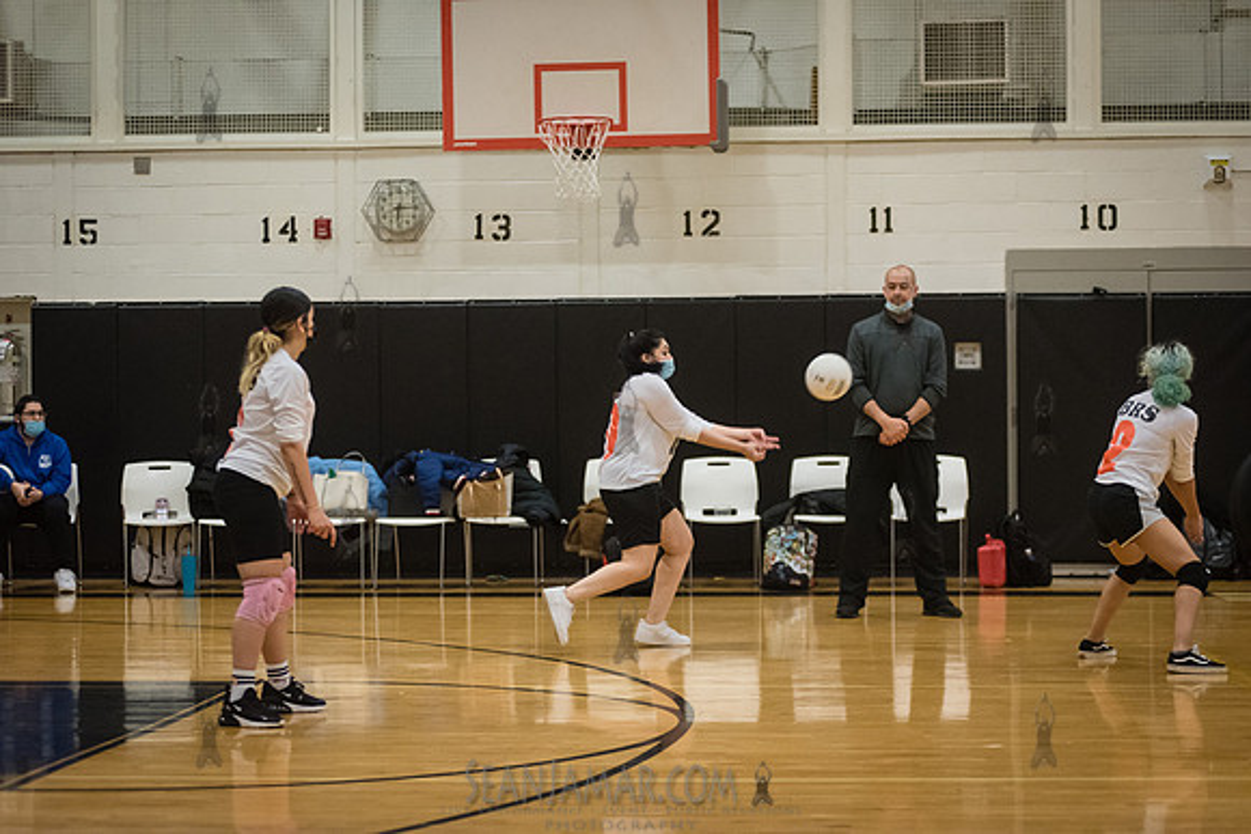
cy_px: 417
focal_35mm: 80
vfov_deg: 17.1
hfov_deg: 25.4
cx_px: 626
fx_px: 2781
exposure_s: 1/400
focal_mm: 80
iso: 5000
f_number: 3.2
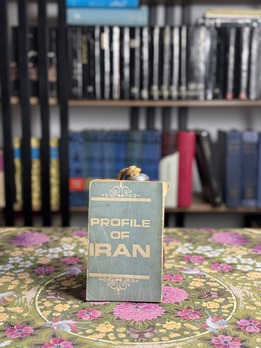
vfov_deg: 39.7
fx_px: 483
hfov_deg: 30.3
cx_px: 130
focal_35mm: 48
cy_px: 174
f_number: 1.78
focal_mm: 6.76
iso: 125
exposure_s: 1/100
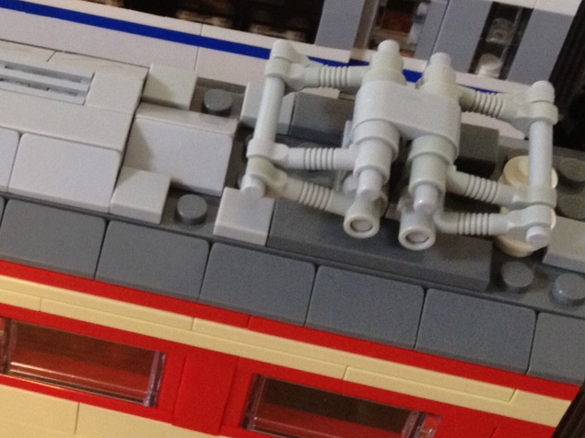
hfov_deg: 21.0
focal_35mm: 90
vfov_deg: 16.4
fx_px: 1521
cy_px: 262
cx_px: -1
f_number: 2.4
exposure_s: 1/20
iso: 250
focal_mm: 4.28
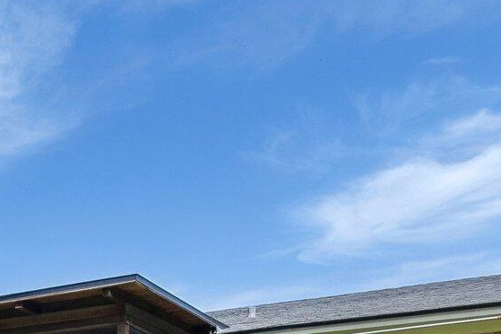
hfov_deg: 30.6
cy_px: 510
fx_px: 765
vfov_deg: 20.7
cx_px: -104
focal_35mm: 55
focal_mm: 10
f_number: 8
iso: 800
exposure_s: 1/1000
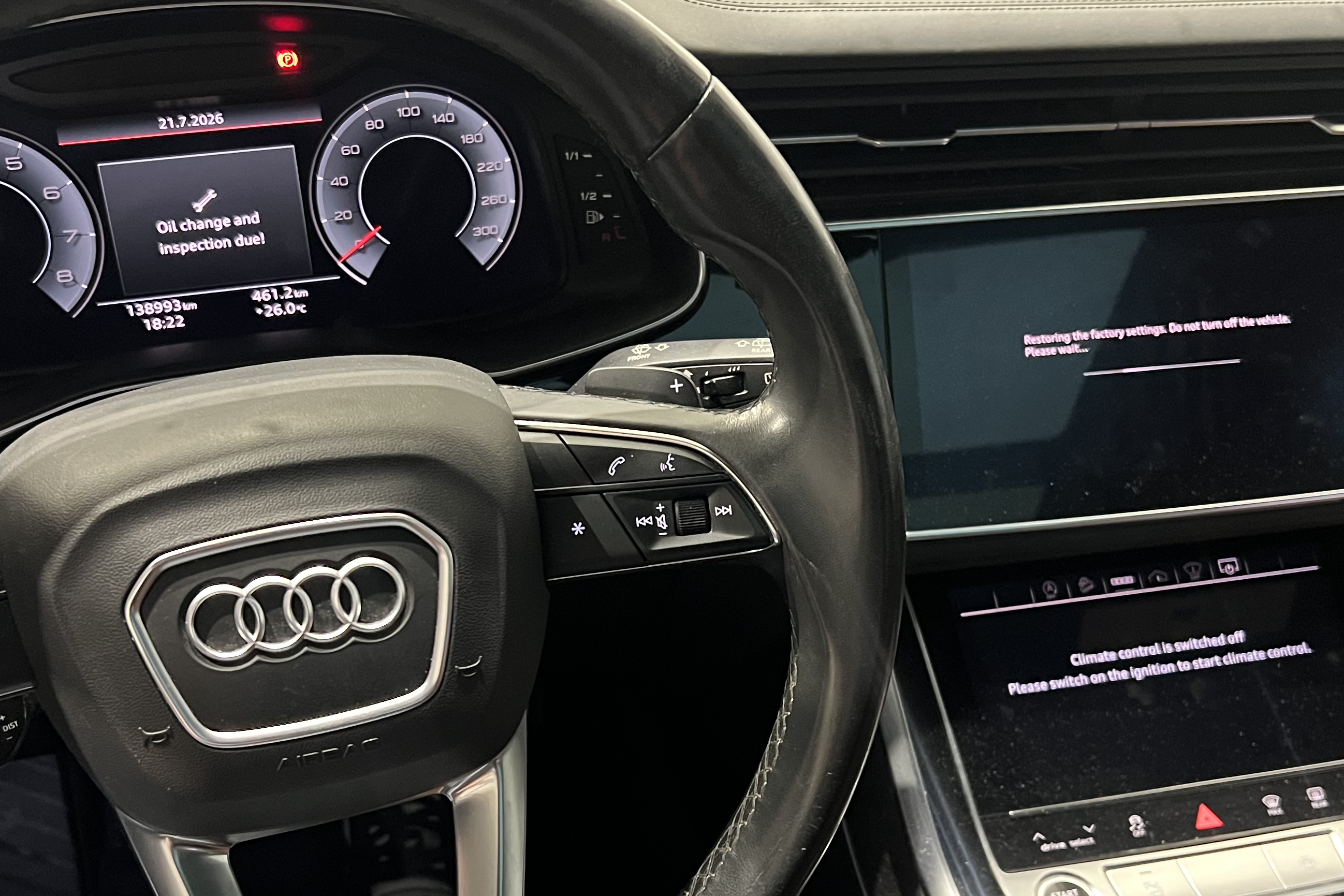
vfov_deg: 31.6
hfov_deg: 46.4
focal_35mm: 42
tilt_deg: -38.2
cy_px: 604
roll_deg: -1.4
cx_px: 654
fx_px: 1568
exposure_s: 1/40
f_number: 1.5
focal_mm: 5.7
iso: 640
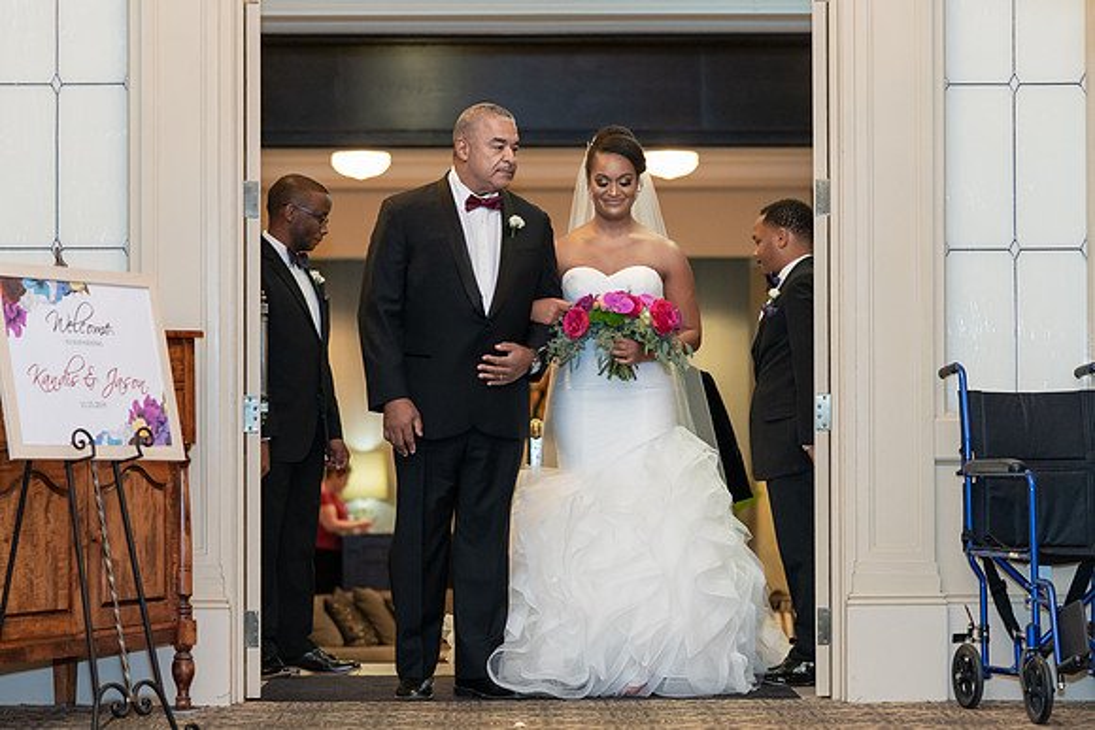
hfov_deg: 19.5
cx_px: 512
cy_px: 392
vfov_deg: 13.1
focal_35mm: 105
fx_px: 3191
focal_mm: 92
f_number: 2.8
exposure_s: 1/250
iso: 2000
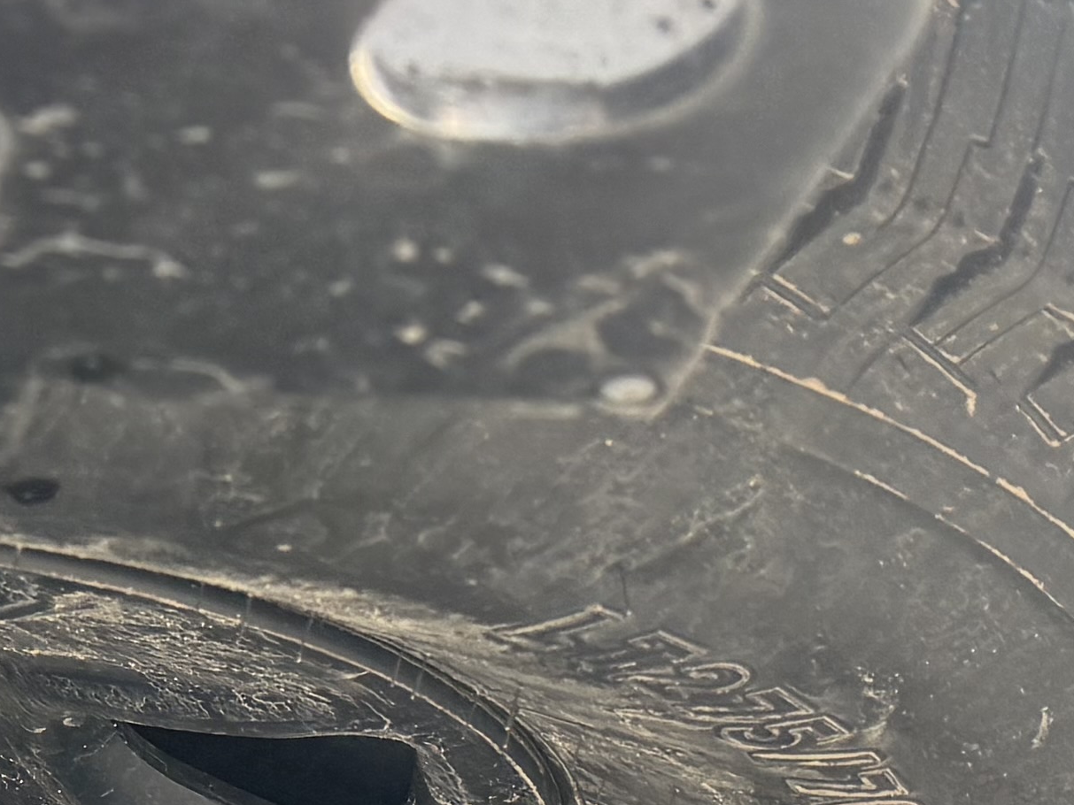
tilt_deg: +7.0
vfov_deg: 11.9
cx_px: -145
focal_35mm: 113
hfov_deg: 16.8
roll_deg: +0.2
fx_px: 3506
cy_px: 1534
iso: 100
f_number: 1.78
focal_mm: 6.76
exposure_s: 1/517
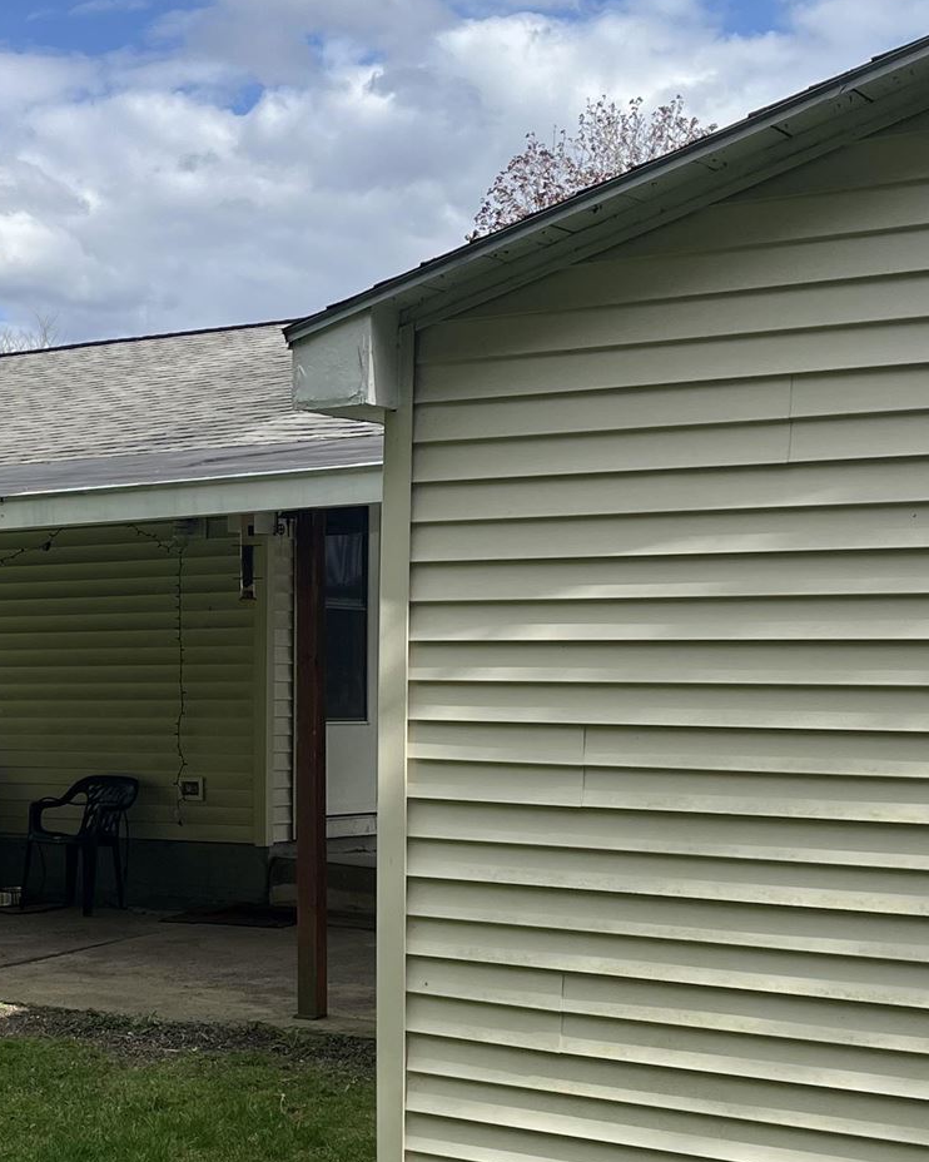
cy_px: 746
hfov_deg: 23.9
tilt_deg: -1.2
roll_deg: +0.0
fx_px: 2166
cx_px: 208
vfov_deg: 29.9
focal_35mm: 63
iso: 50
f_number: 1.6
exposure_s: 1/2755
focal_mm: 5.1
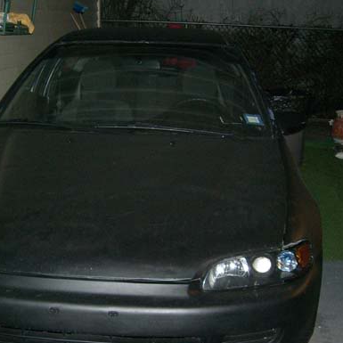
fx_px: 684
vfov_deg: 28.0
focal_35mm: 61
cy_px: 220
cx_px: 133
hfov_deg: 28.1
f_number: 2.7
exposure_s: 1/60
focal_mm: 6.2
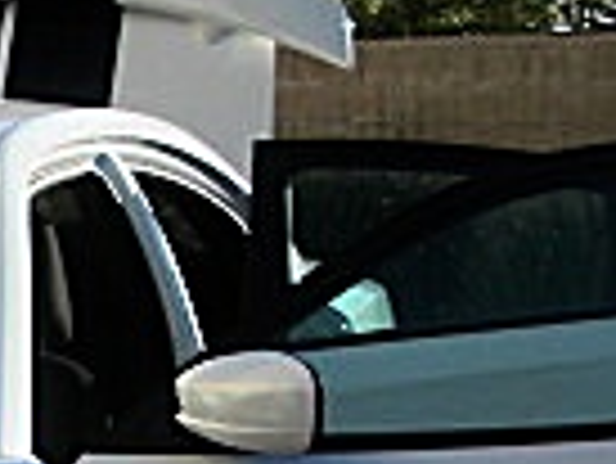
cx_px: -445
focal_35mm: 168
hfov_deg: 11.1
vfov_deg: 8.6
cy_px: 698
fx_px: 2992
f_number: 2.8
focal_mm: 6.3
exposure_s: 1/800
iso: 50
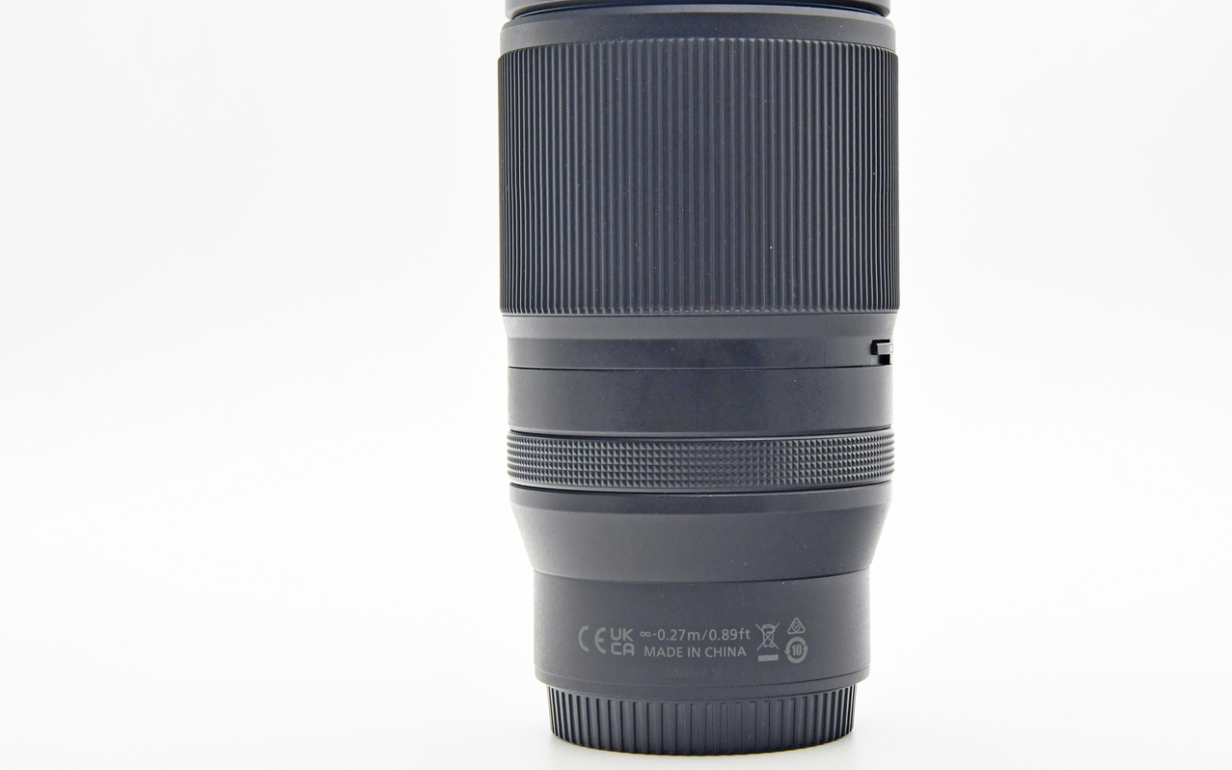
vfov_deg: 16.5
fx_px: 2652
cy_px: 316
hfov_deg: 26.1
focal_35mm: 79
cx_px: 698
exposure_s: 1/125
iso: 1250
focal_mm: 44
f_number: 8
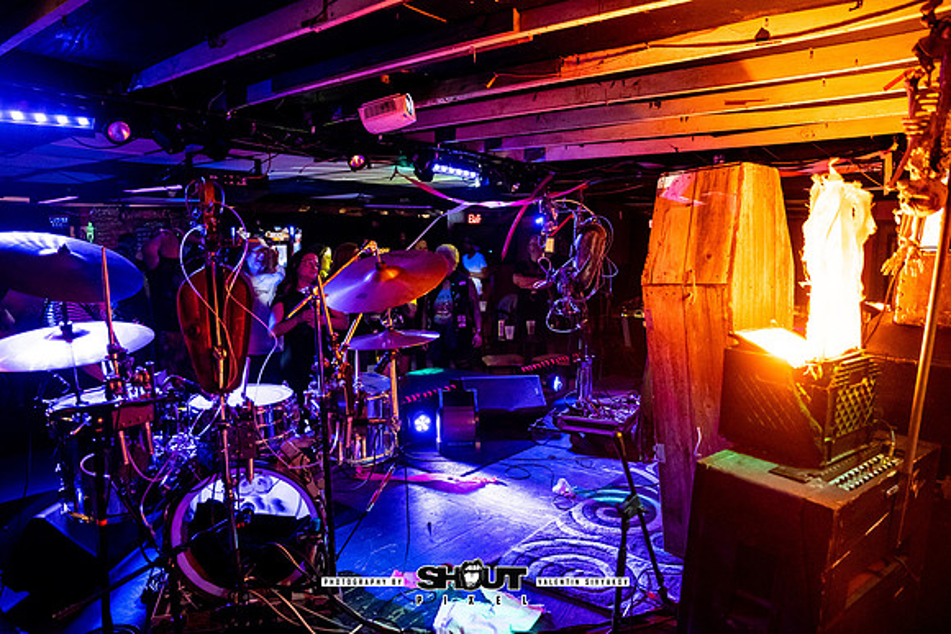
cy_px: 317
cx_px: 476
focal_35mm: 24
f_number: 2.8
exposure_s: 1/200
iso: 3200
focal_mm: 24
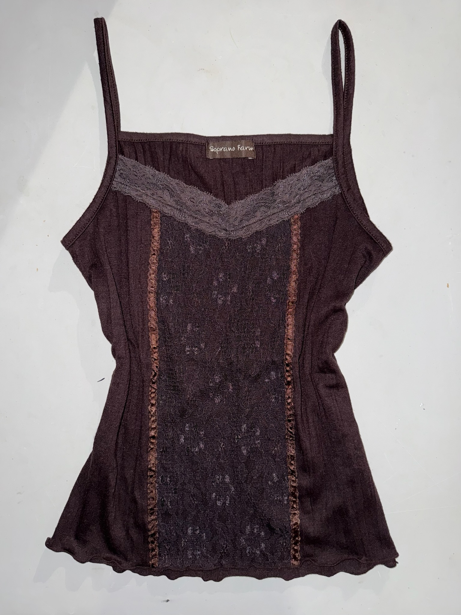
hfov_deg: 56.8
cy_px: 308
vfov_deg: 71.6
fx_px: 426
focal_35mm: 24
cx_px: 230
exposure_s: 1/46
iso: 80
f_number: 1.78
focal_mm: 6.76
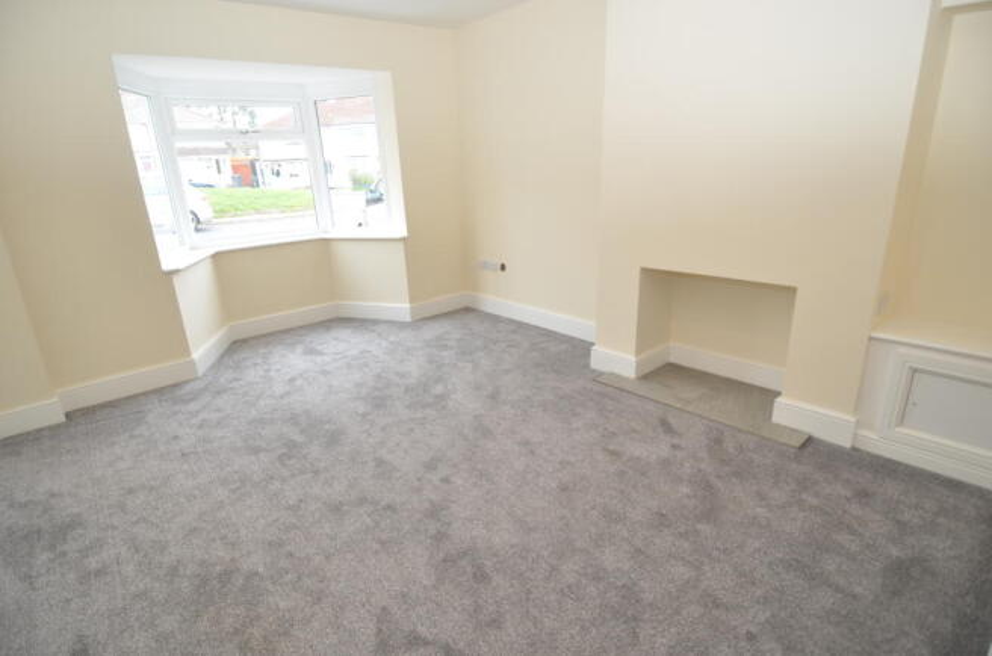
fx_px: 495
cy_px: 328
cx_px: 496
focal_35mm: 18
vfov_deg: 67.1
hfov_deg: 90.1
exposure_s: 1/80
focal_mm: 12
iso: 200
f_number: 4.5
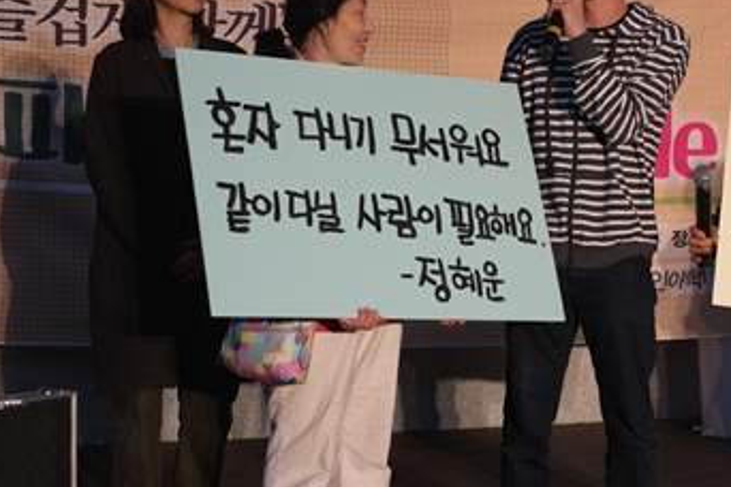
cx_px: 560
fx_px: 1888
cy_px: 265
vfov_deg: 14.7
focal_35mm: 93
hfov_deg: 21.7
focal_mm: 35
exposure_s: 1/125
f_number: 4
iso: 800
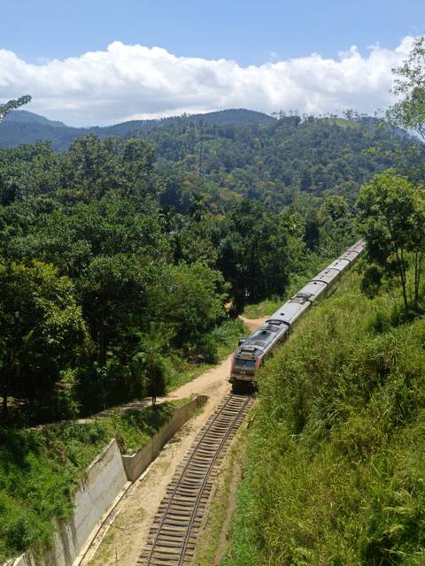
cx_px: 212
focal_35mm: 47
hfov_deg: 30.9
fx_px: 769
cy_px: 283
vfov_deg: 40.4
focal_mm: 7.08
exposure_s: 1/1111
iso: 64
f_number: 2
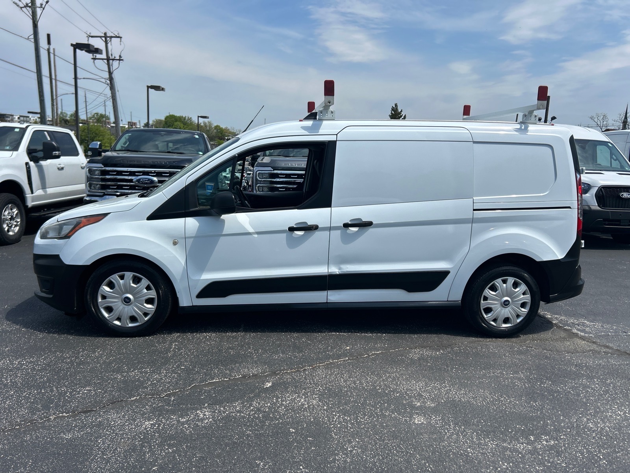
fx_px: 473
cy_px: 236
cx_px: 315
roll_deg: -3.5
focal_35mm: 26
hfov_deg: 67.3
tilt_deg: -9.3
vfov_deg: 53.1
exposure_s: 1/5882
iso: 50
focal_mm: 5.7
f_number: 1.5
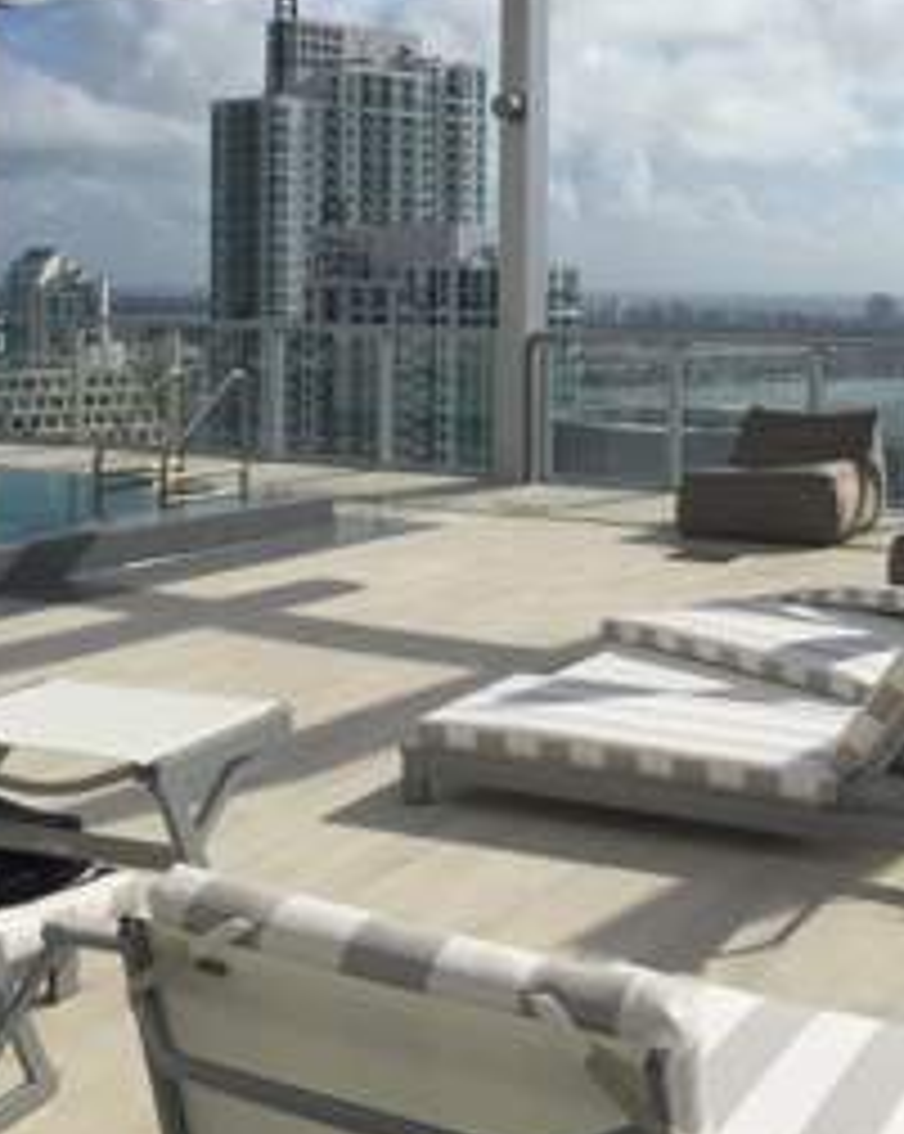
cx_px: 405
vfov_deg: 34.3
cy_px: 346
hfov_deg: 28.0
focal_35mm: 54
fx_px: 1809
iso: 32
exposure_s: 1/6623
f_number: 2.2
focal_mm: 4.15
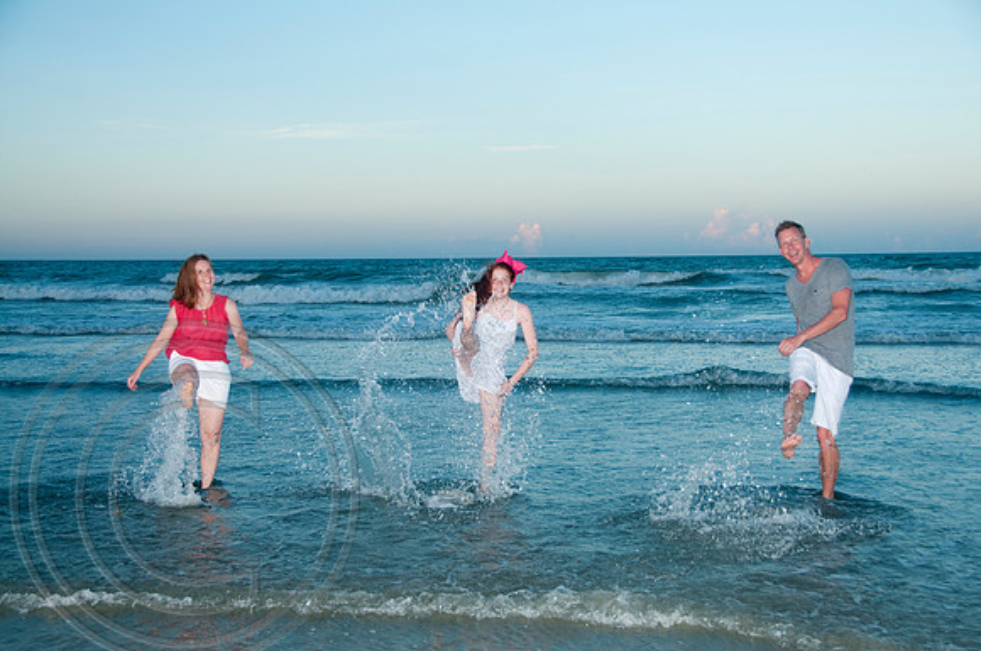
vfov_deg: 25.0
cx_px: 490
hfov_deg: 36.9
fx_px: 1469
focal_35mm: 54
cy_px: 326
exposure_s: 1/200
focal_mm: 36
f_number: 5
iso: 100
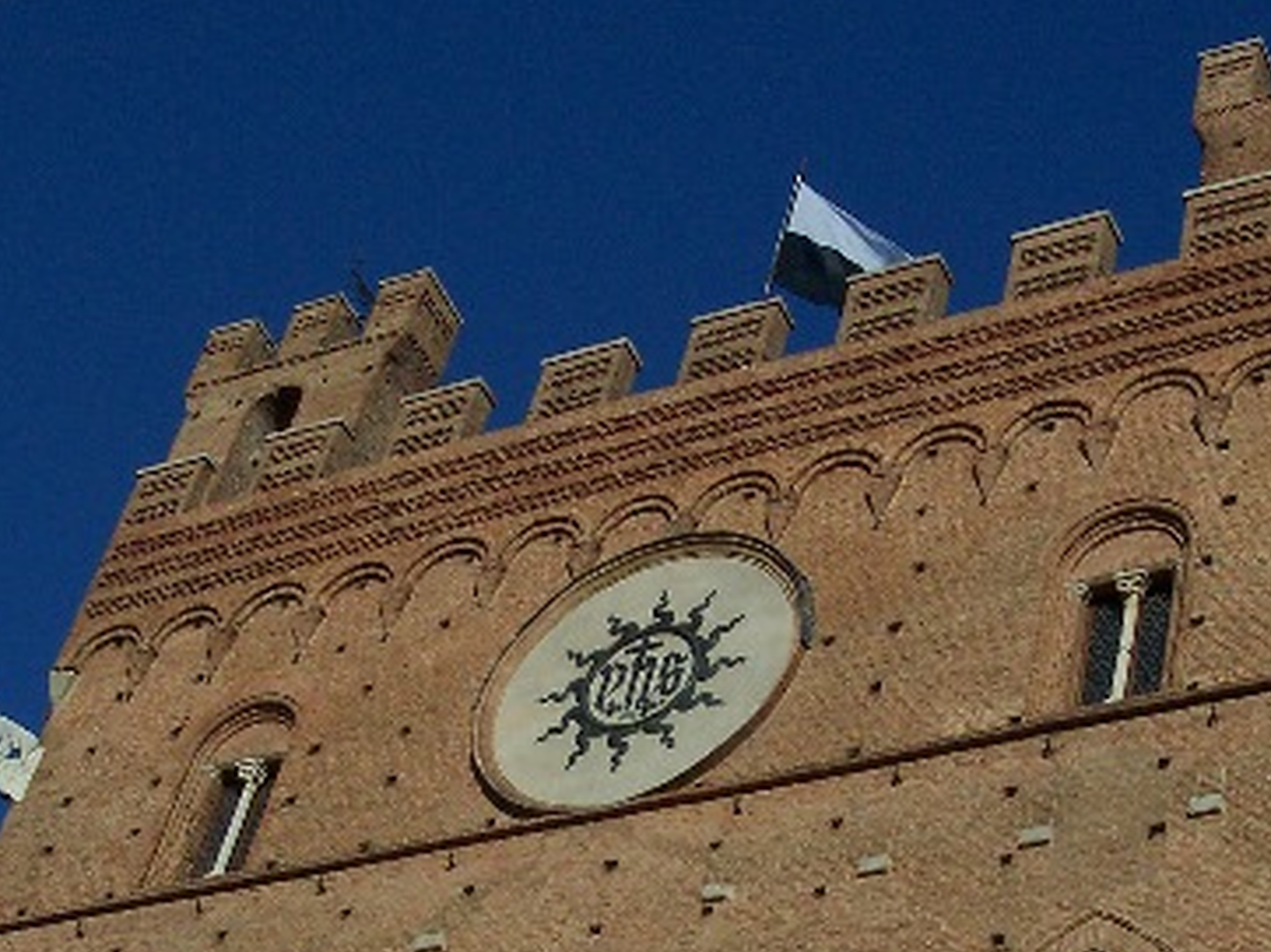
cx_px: 730
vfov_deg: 17.4
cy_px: 759
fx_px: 3082
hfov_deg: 23.3
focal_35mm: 84
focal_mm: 8
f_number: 4.8
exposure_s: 1/1000
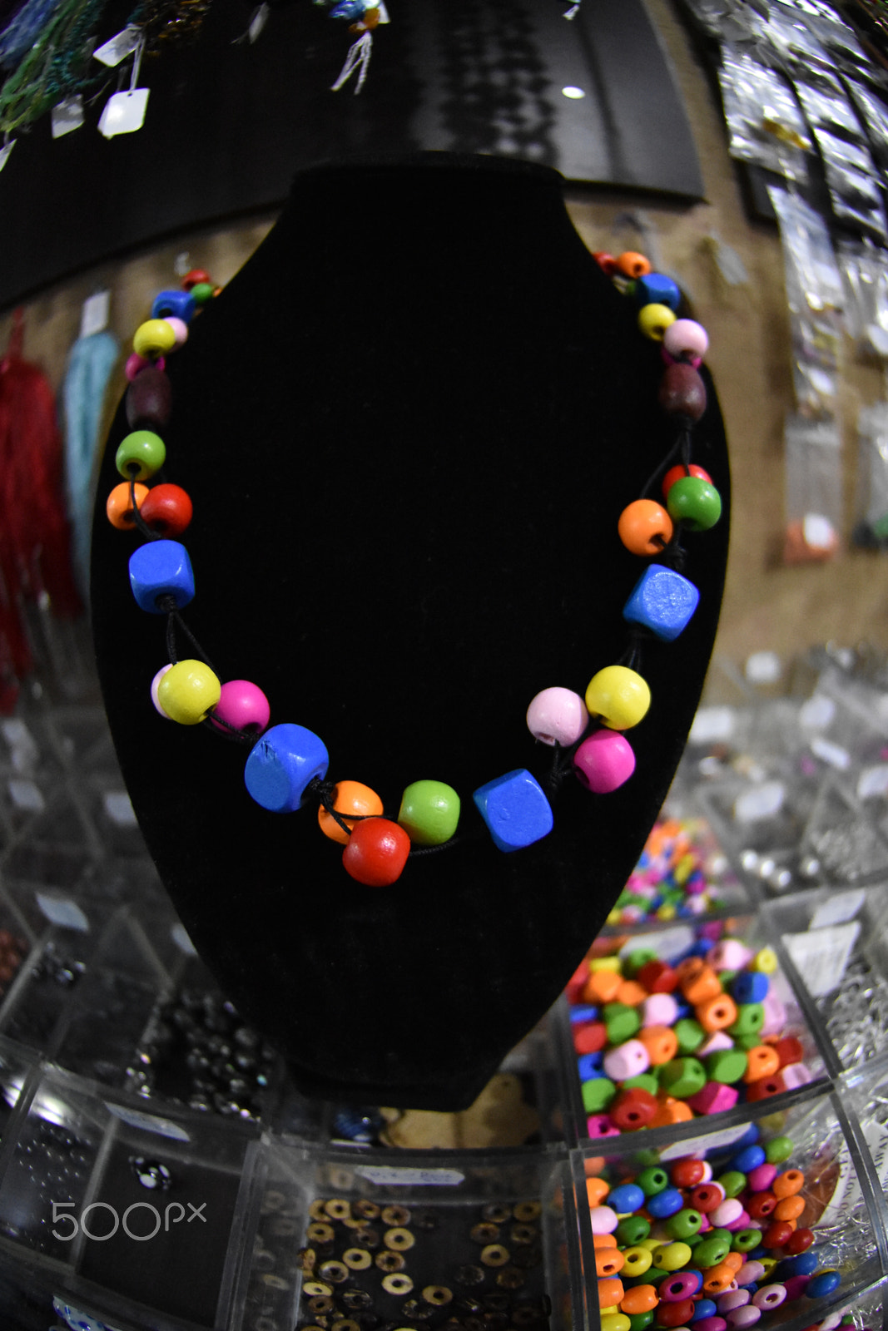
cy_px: 666
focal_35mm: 16
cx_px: 444
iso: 5000
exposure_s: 1/160
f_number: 2.8
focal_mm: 10.5
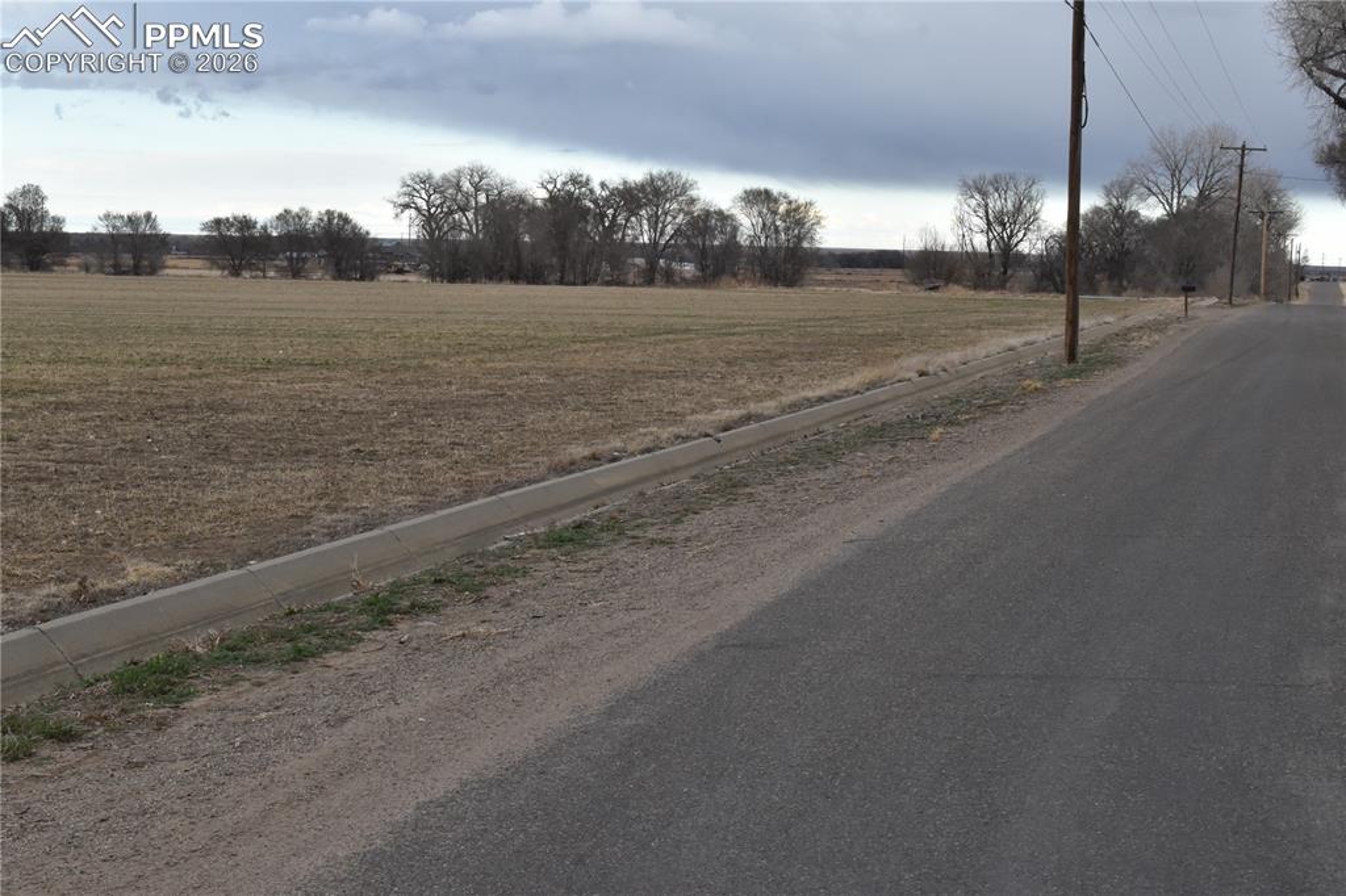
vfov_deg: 20.1
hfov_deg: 29.9
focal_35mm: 68
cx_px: 673
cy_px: 448
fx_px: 2523
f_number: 18
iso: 800
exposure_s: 1/200
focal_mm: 45
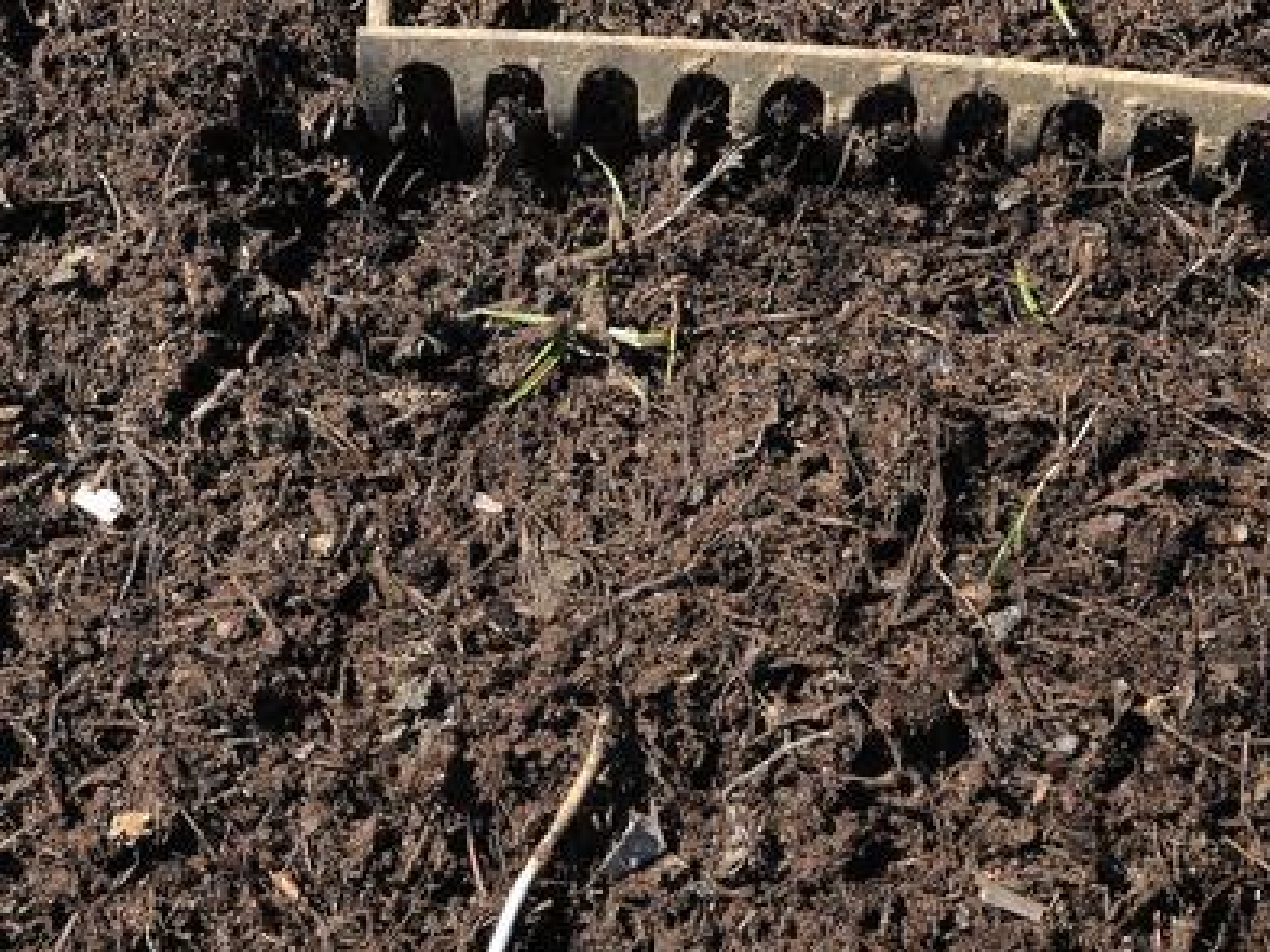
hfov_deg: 19.1
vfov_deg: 14.2
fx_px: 3779
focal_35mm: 103
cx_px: 505
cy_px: 71
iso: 100
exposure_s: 1/200
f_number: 7.1
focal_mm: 40
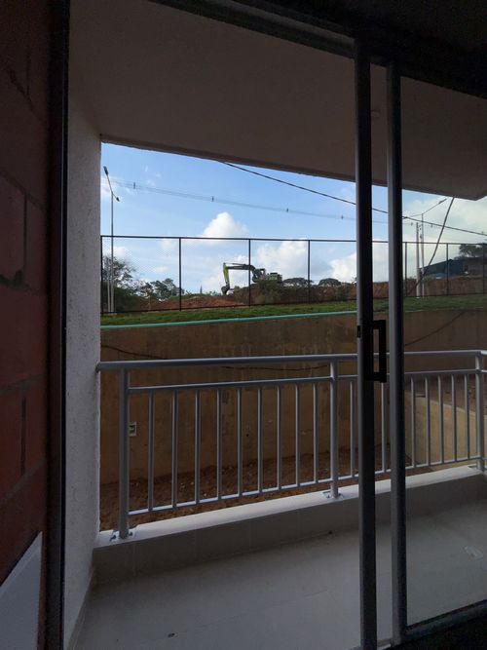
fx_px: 263
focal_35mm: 14
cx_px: 244
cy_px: 325
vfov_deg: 102.1
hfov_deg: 85.7
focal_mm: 2.22
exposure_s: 1/2092
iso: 16
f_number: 2.2
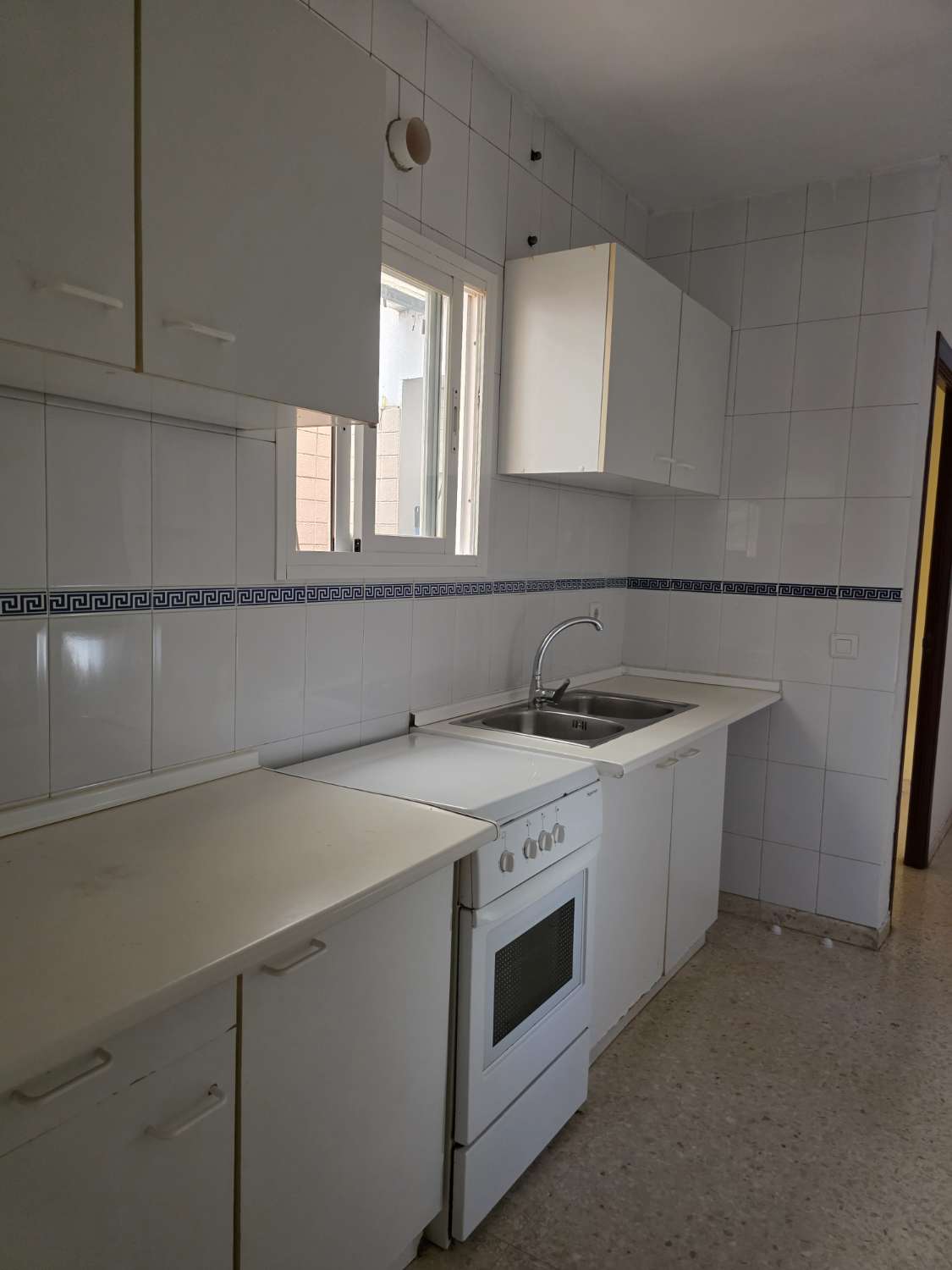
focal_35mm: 23
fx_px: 843
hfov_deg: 58.9
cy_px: 635
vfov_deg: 73.9
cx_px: 476
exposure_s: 1/100
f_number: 1.7
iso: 800
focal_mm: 6.3
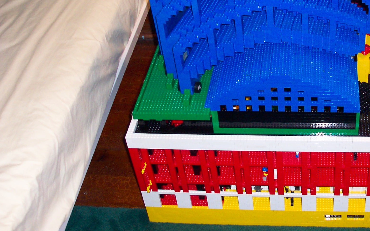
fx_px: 575
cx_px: 283
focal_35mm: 57
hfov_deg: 34.8
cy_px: 70
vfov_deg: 22.6
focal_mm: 7.5
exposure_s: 1/30
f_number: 2.8
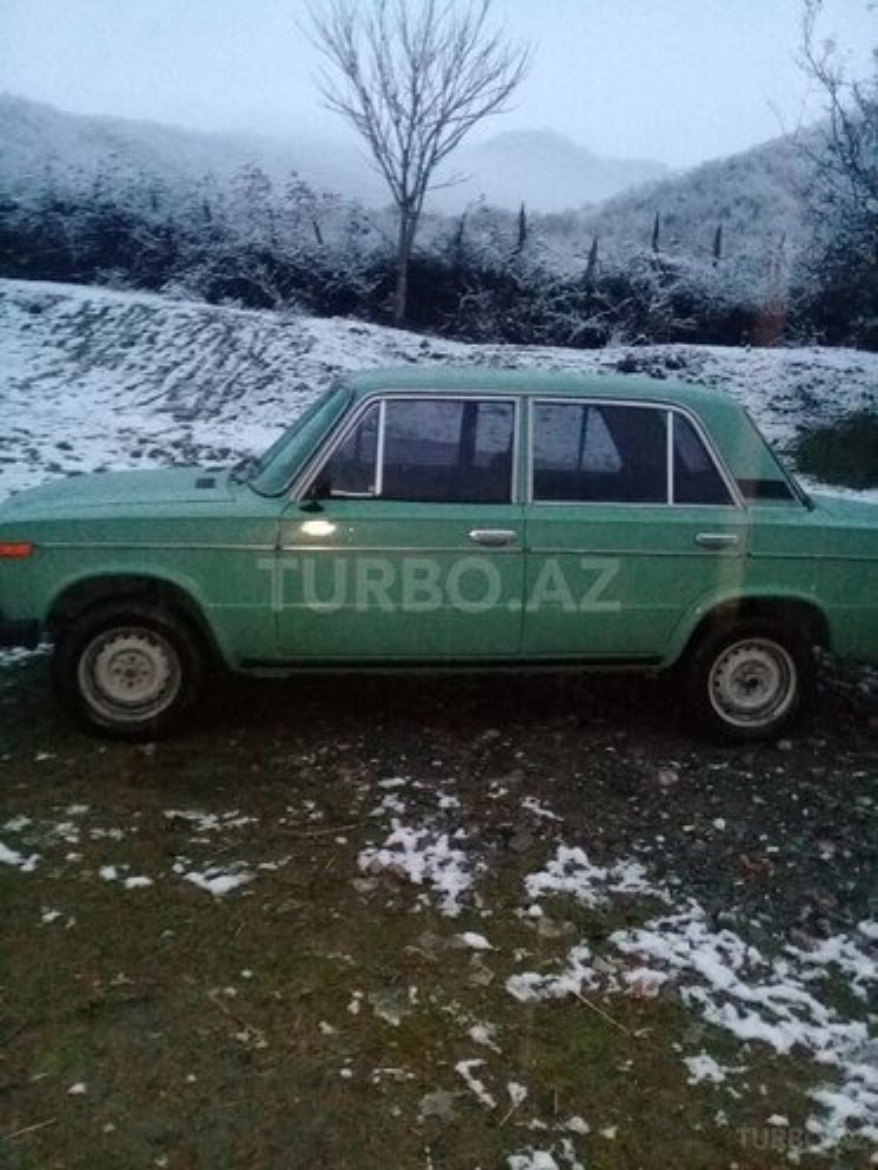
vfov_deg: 58.4
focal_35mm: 31
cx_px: 439
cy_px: 585
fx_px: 1048
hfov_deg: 45.4
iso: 640
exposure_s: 1/17
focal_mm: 3.3
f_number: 2.2
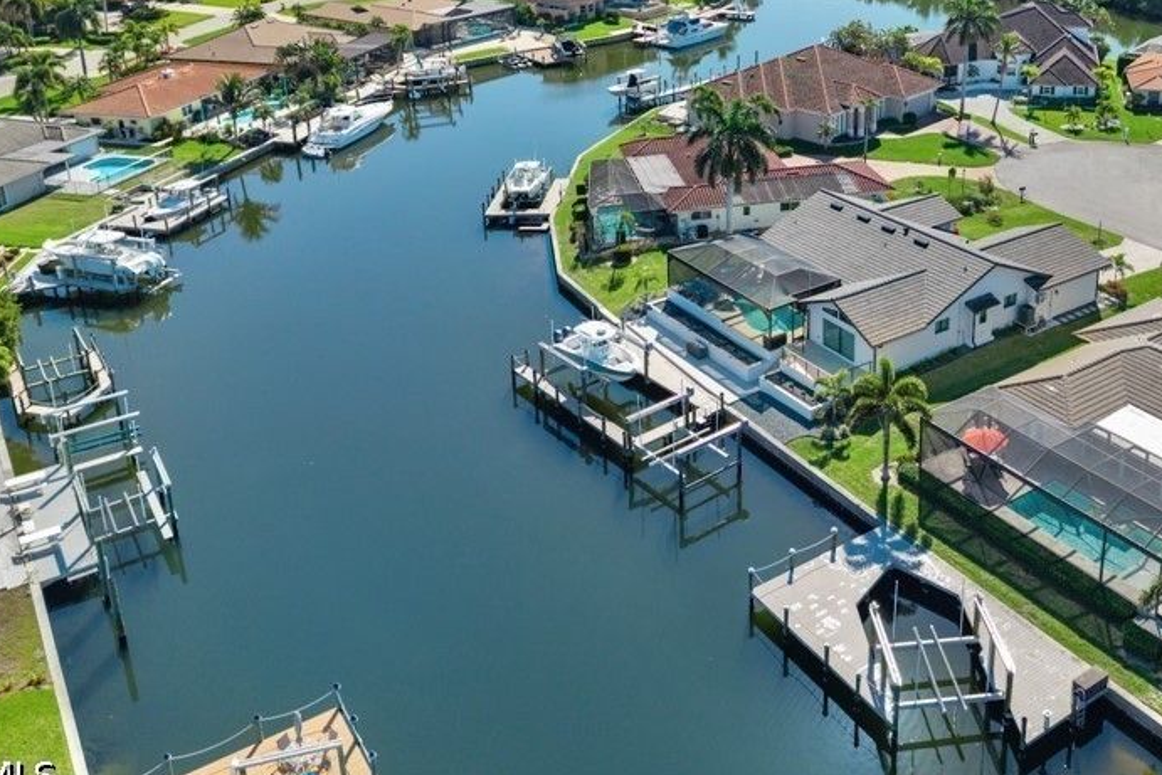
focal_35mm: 37
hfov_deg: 51.1
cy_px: 158
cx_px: 758
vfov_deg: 34.9
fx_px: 1194
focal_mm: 8.67
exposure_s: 1/400
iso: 100
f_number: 1.8
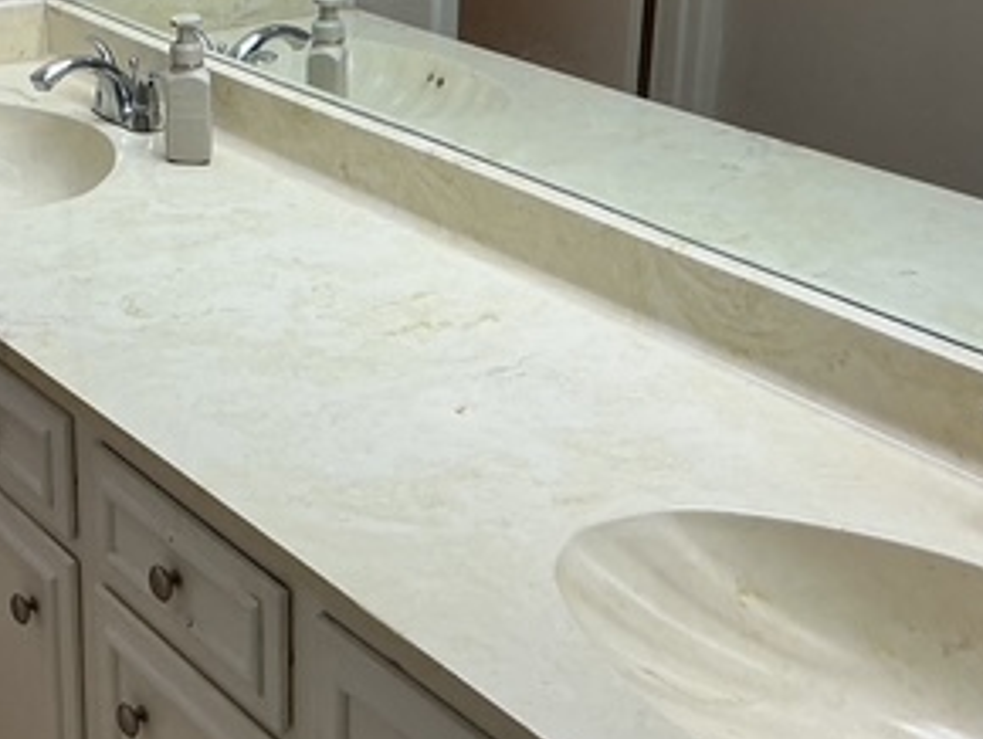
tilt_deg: -19.8
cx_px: 258
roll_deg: -0.3
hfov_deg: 29.8
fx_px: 1819
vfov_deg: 22.9
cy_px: 241
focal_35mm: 64
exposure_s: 1/60
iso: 40
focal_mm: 3
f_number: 1.8
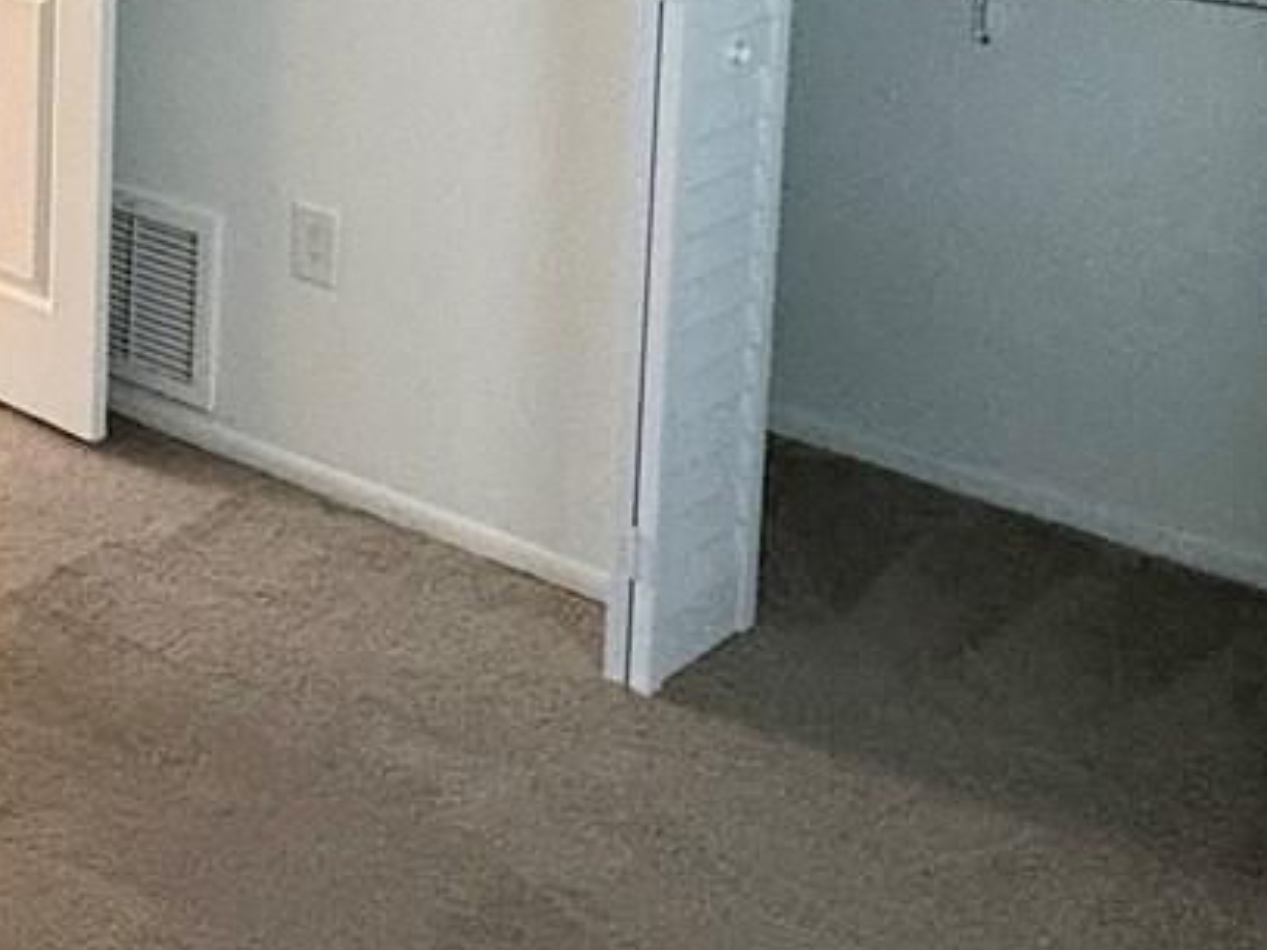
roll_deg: -0.2
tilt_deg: -5.4
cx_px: -137
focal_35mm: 55
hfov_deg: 31.0
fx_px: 2012
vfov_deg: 23.9
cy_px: -221
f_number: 2.2
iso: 640
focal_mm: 2.22
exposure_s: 1/60
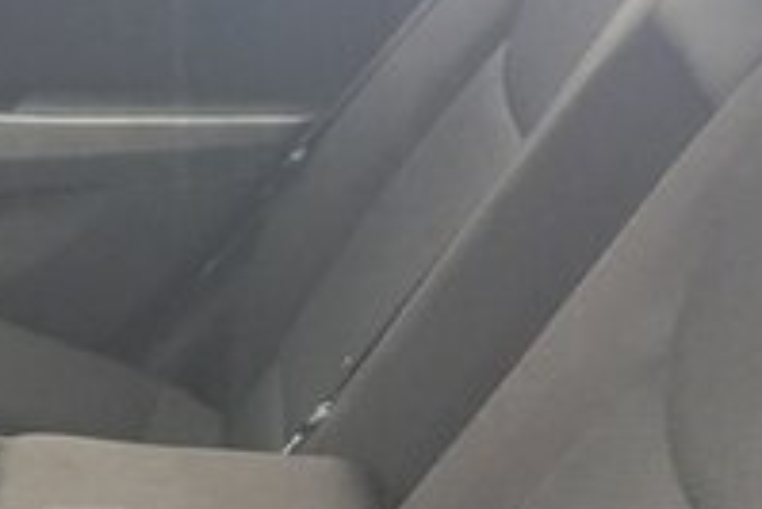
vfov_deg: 13.4
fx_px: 2118
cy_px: 564
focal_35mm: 100
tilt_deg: -27.7
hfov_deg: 18.7
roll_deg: -1.7
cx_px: -264
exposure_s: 1/33
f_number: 2.2
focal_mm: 4.15
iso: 100
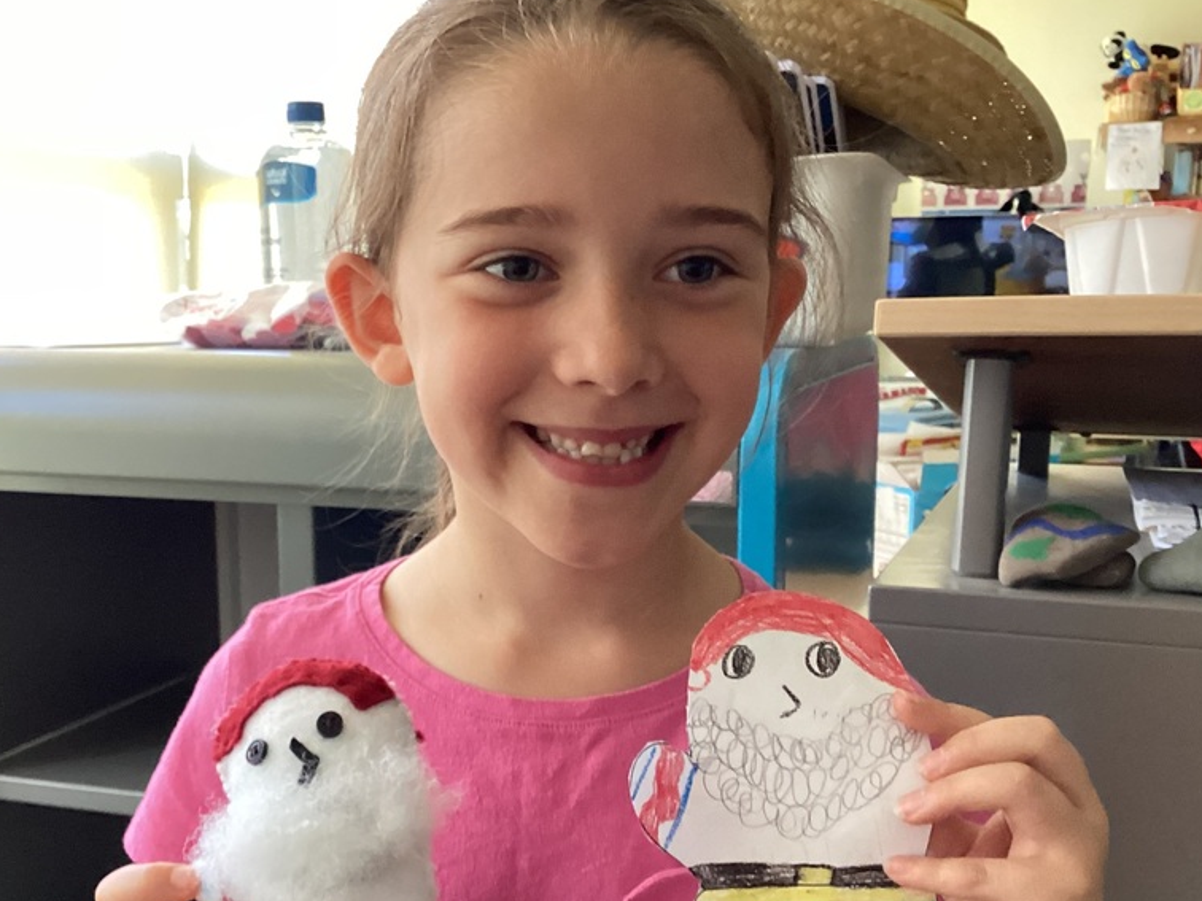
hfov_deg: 44.7
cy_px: 513
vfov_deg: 34.3
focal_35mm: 42
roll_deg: -0.4
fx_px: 1458
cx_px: 512
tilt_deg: -9.0
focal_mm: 3.3
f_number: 2.4
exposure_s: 1/50
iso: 320
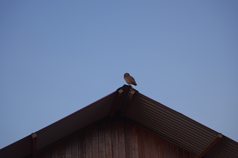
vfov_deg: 19.5
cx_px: 119
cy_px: 79
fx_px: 463
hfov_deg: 28.8
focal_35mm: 70
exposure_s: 1/160
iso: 100
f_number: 2.8
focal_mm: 70
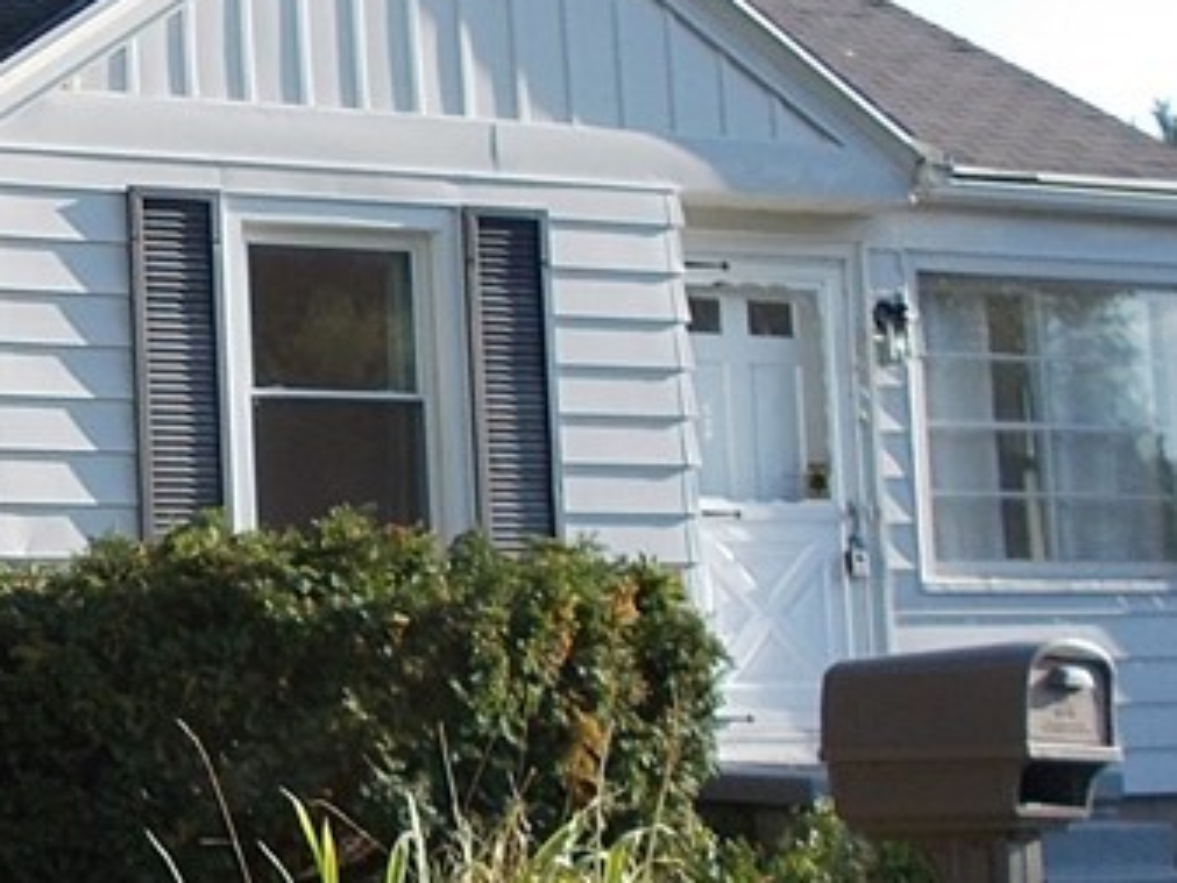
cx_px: -210
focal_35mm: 79
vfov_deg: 18.7
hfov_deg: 22.8
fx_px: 2687
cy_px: 450
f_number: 3.2
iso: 80
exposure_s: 1/400
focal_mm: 4.6
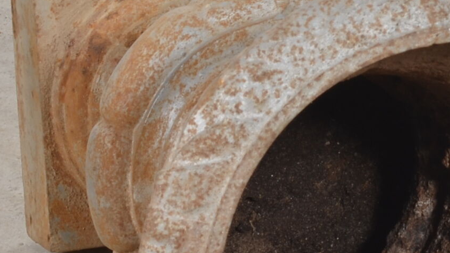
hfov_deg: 6.3
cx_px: 553
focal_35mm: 342
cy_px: 128
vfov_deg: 3.6
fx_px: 4082
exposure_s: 1/125
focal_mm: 50
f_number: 14
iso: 100
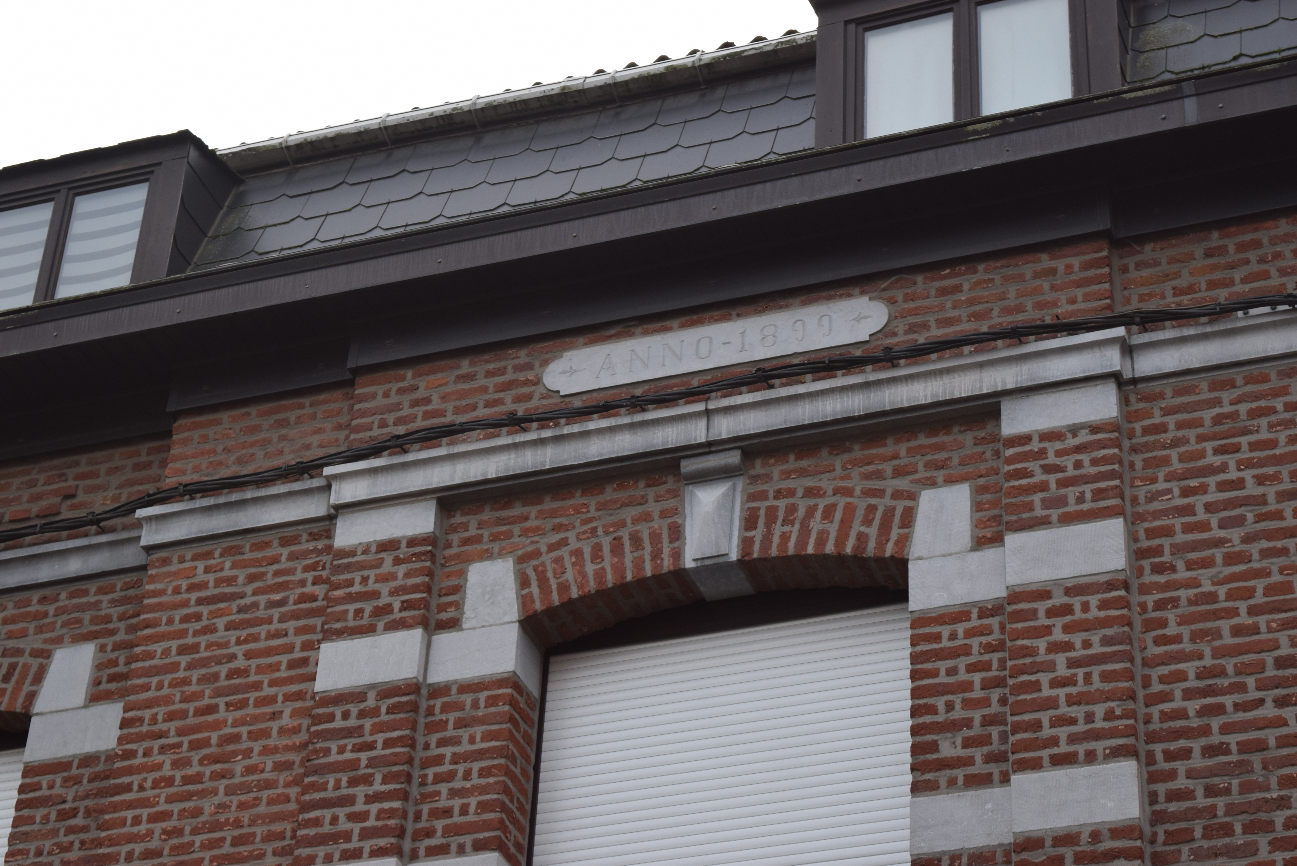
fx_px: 2973
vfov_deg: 16.6
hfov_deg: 24.6
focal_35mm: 82
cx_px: 648
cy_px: 433
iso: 400
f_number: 8
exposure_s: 1/250
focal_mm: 55
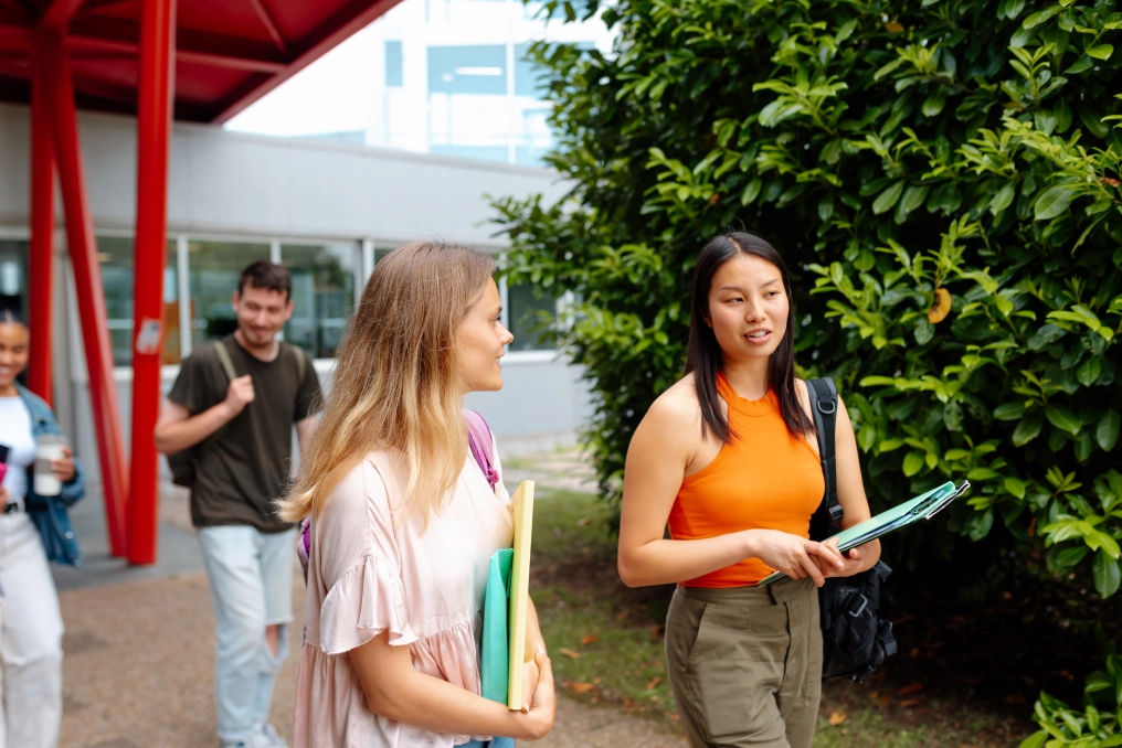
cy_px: 374
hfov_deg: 54.4
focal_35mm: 35
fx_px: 1091
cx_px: 561
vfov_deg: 37.9
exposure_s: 1/1250
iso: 800
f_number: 2.8
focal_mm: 35
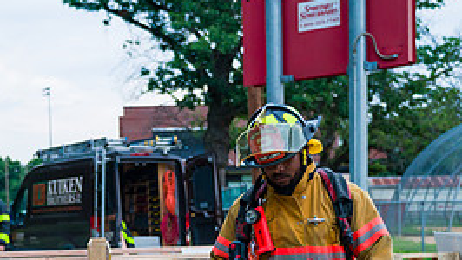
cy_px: 270
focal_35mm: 73
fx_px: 895
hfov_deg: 28.6
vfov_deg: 16.2
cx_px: 129
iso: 1600
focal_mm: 32
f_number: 3.2
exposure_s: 1/200
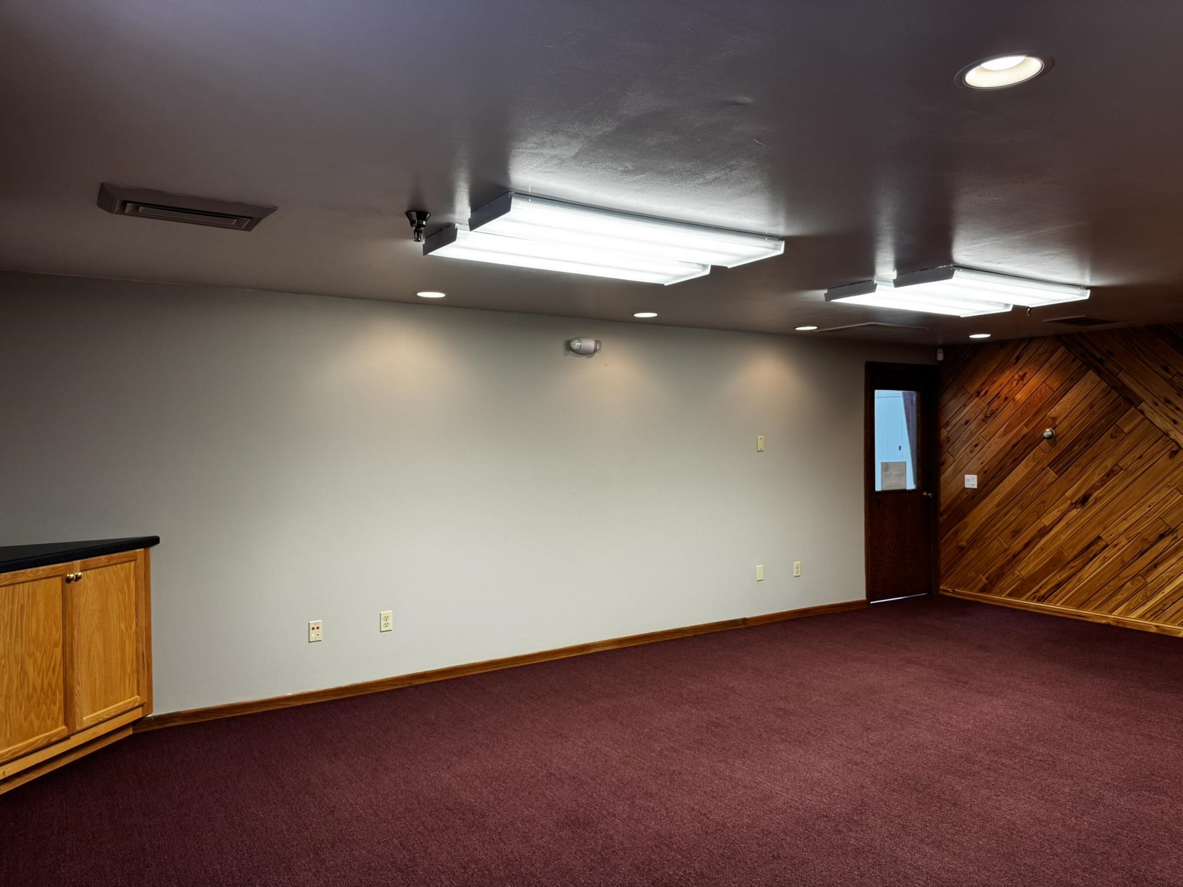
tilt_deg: -1.1
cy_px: 444
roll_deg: +0.0
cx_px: 592
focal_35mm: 24
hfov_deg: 71.6
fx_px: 820
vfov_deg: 56.8
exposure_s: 1/120
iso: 160
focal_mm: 6.76
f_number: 1.78
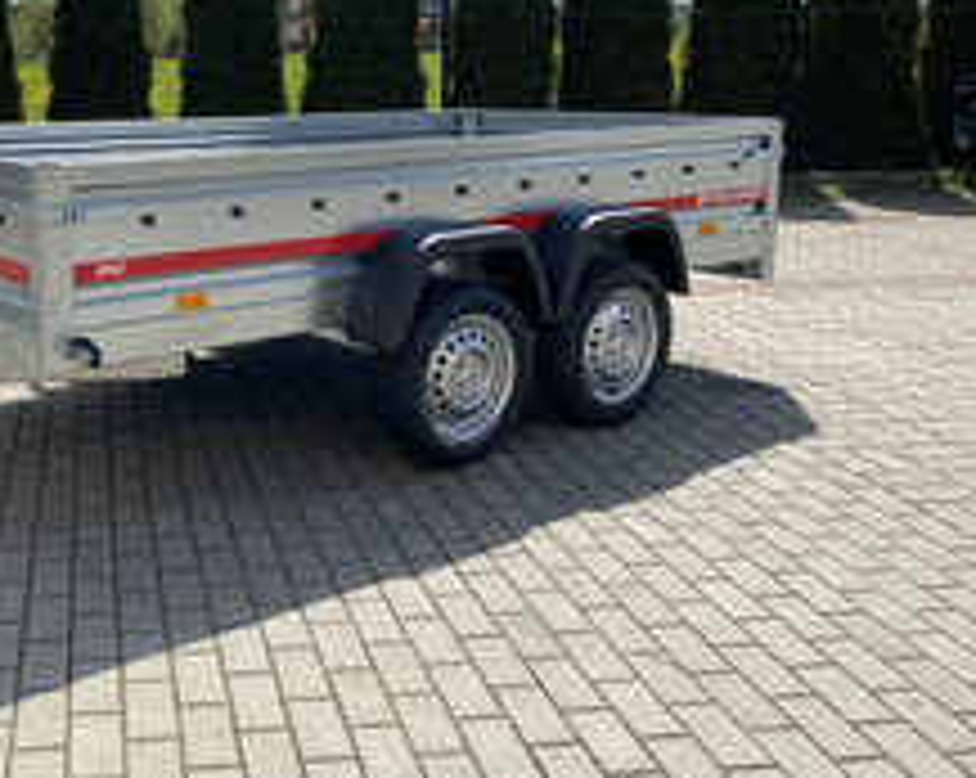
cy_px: 250
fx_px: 1183
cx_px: 229
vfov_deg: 36.0
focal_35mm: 41
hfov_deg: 43.2
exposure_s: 1/3497
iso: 32
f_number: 1.8
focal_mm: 4.25
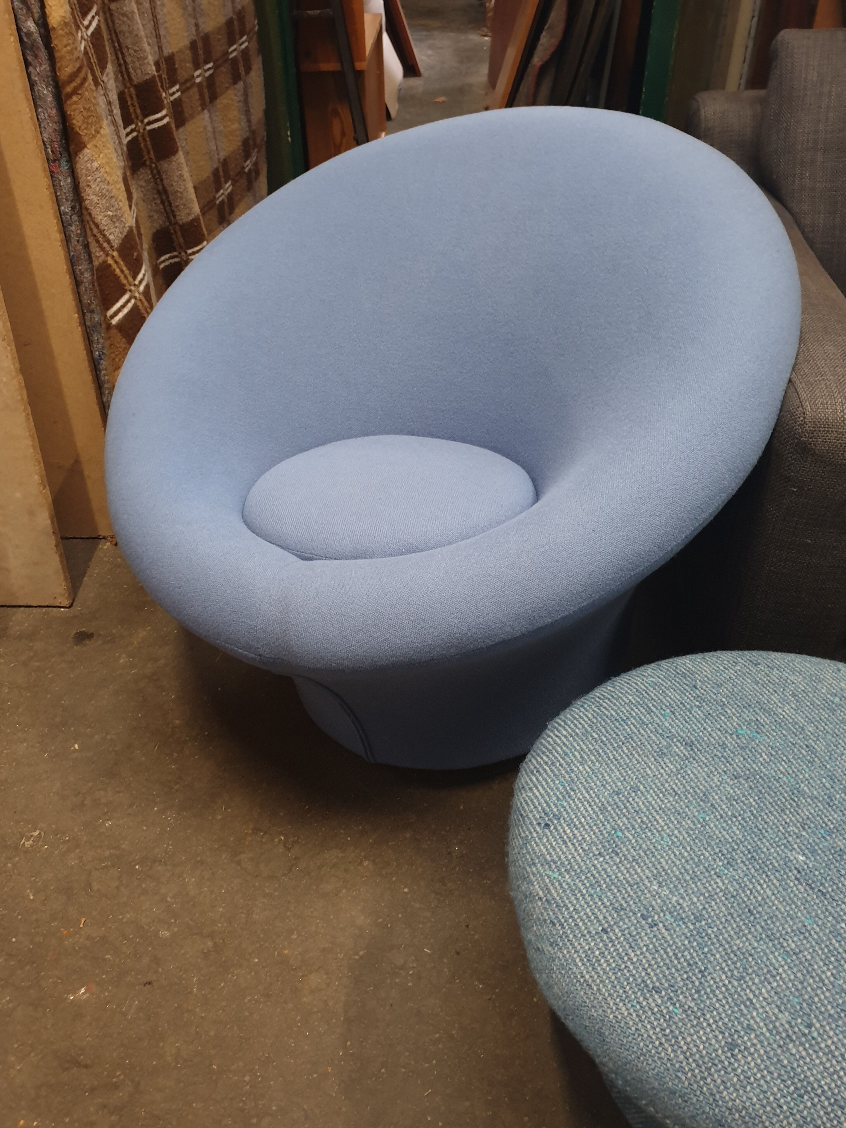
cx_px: 423
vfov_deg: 67.3
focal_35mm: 26
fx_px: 847
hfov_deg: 53.1
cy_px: 564
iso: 320
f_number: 1.5
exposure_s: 1/13
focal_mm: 4.3
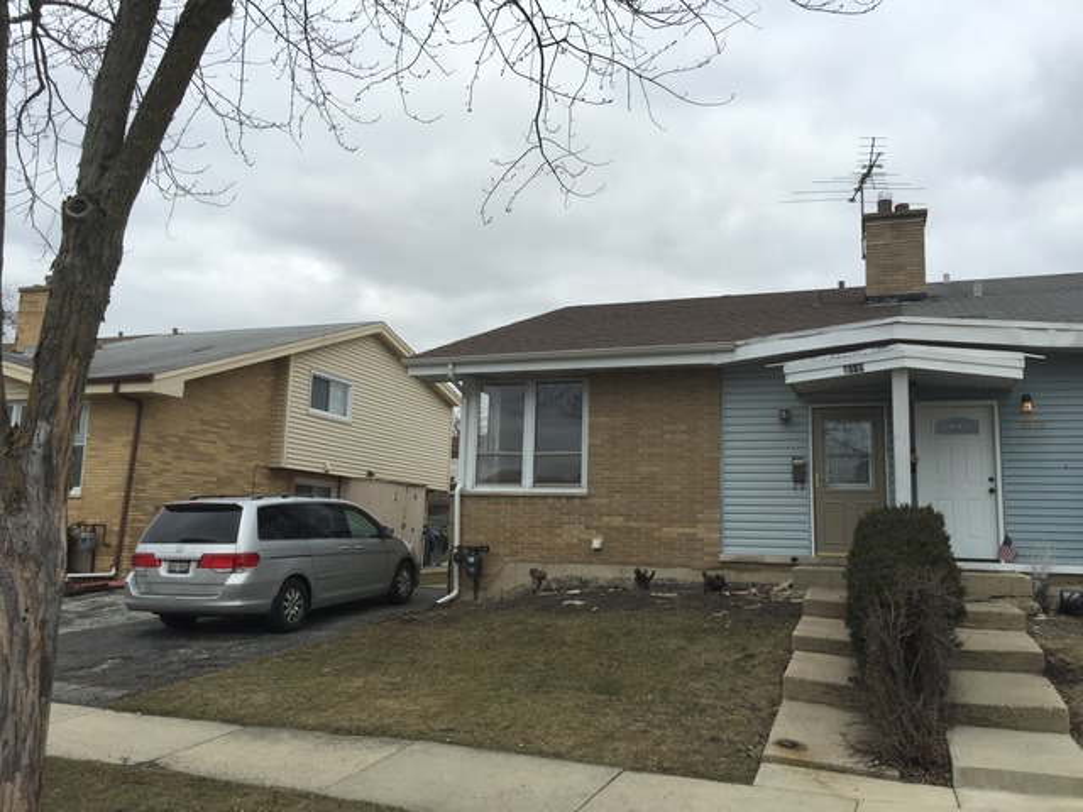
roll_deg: -3.2
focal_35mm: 29
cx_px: 542
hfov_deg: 61.7
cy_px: 406
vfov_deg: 48.2
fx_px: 907
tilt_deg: +9.0
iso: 32
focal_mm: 4.15
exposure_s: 1/1130
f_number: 2.2
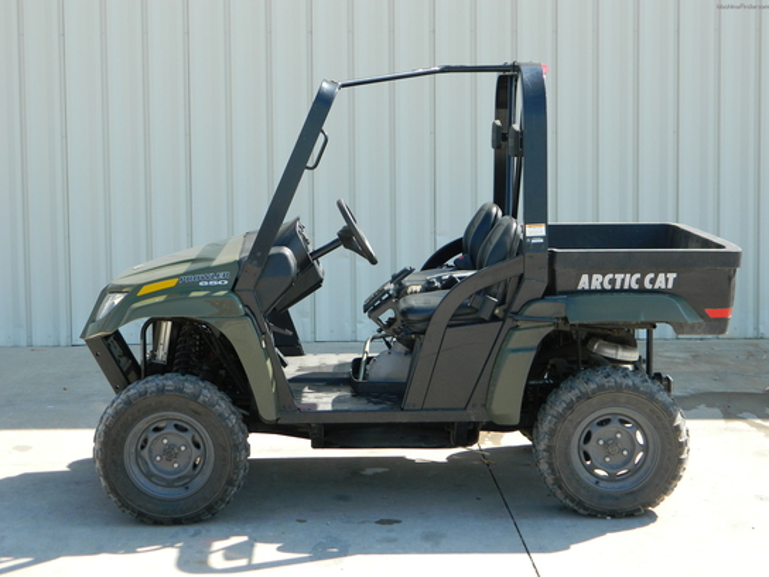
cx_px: 384
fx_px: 1555
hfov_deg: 27.8
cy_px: 288
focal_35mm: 70
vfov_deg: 21.0
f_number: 4
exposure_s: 1/250
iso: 80
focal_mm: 12.6
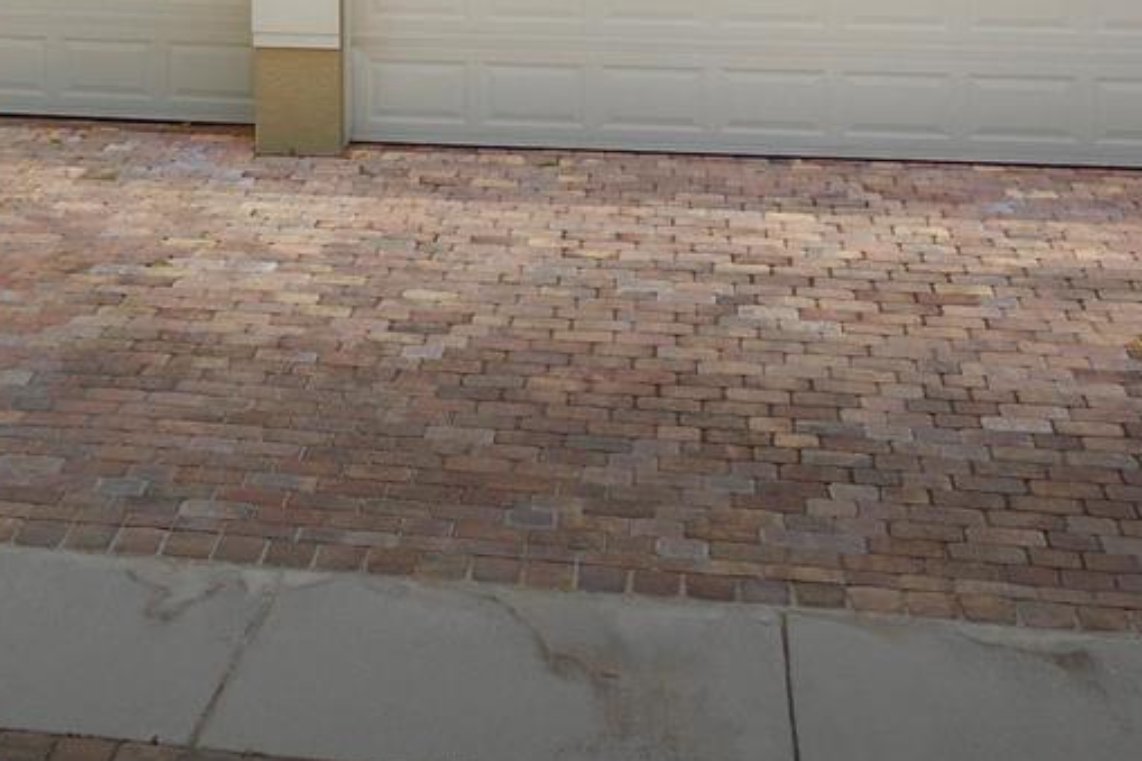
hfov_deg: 22.1
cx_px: -61
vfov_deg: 14.7
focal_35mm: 88
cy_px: -297
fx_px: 2790
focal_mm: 10.26
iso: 100
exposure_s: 1/1600
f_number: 2.8
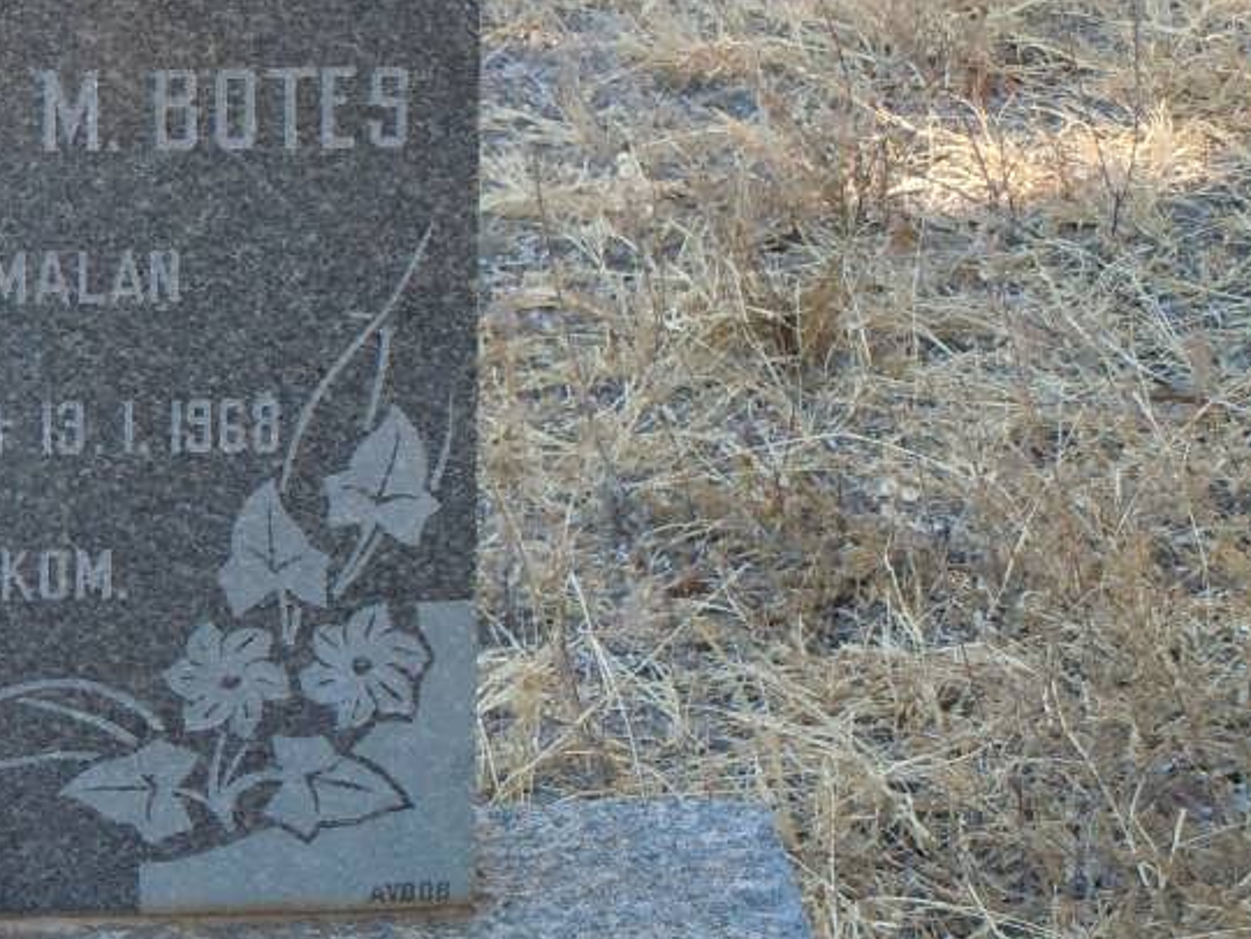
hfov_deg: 11.4
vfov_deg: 8.7
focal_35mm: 171
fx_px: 6180
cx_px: -107
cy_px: 334
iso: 200
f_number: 4.3
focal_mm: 13.9
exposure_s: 1/100
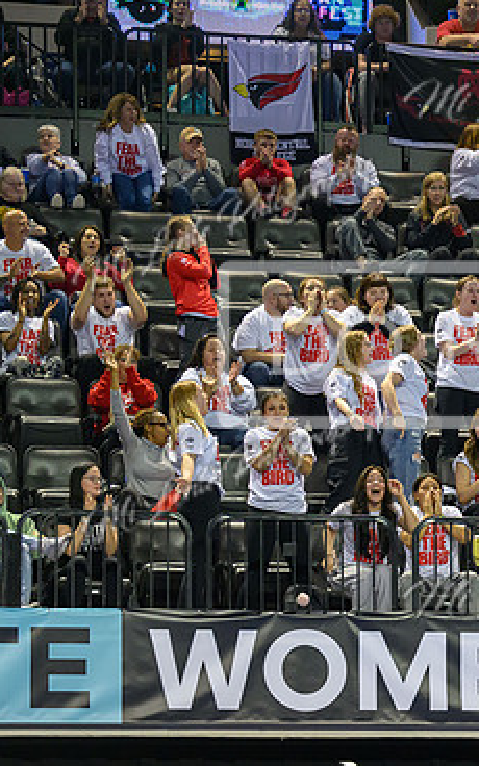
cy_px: 498
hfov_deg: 7.2
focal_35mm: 180
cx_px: 600
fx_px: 3760
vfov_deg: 11.6
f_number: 2.8
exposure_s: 1/800
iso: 3200
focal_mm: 86
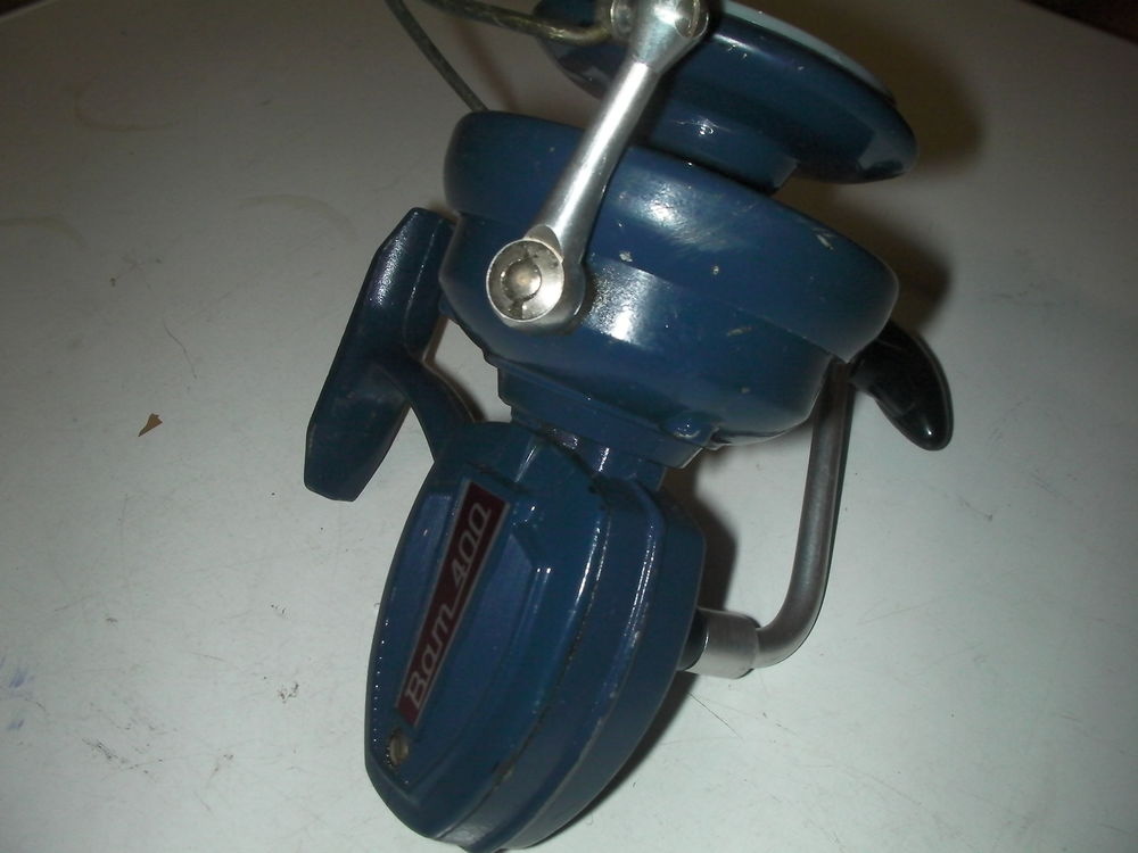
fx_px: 1249
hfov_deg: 49.0
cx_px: 569
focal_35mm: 38
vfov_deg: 37.7
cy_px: 426
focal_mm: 6.3
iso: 200
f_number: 5.6
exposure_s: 1/30
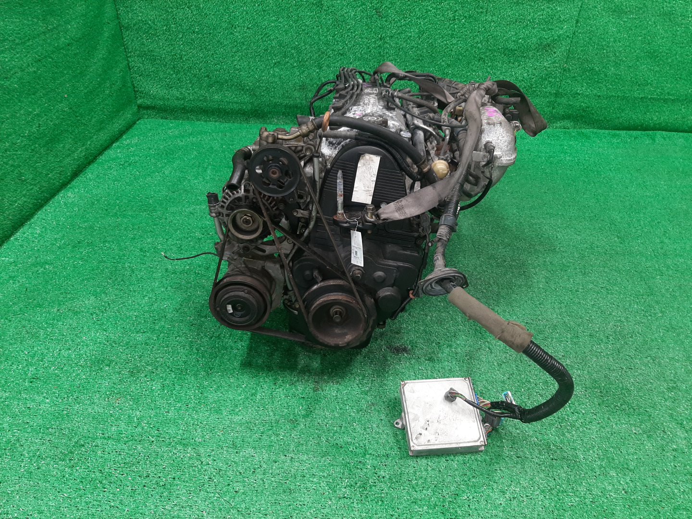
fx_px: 520
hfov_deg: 67.3
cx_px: 346
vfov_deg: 53.1
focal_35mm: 26
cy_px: 260
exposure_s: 1/50
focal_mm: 3.93
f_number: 1.7
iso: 137
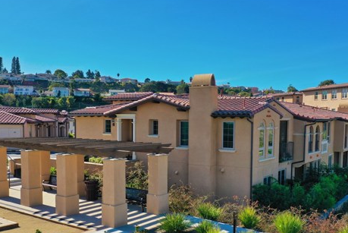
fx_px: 377
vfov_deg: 34.0
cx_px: 190
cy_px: 151
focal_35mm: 39
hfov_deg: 49.4
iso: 100
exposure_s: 1/40
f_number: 4.5
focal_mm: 10.26
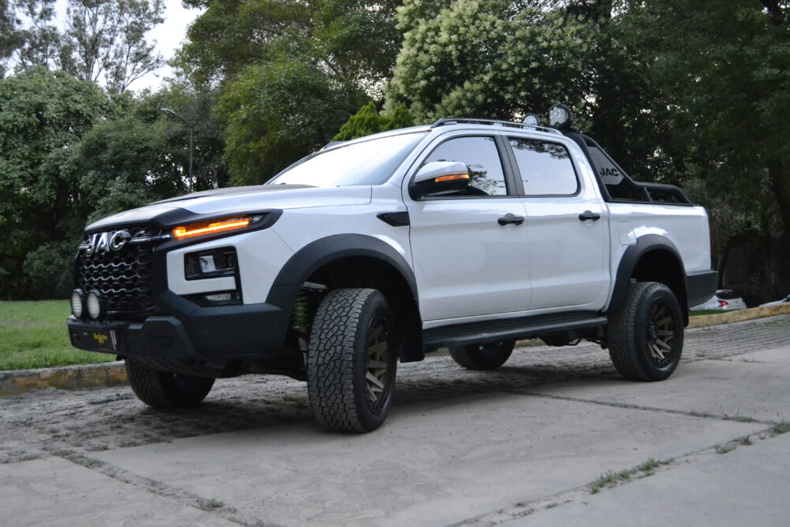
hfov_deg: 51.9
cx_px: 405
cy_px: 262
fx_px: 812
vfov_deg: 35.9
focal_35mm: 37
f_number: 4
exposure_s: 1/400
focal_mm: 24
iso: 3200
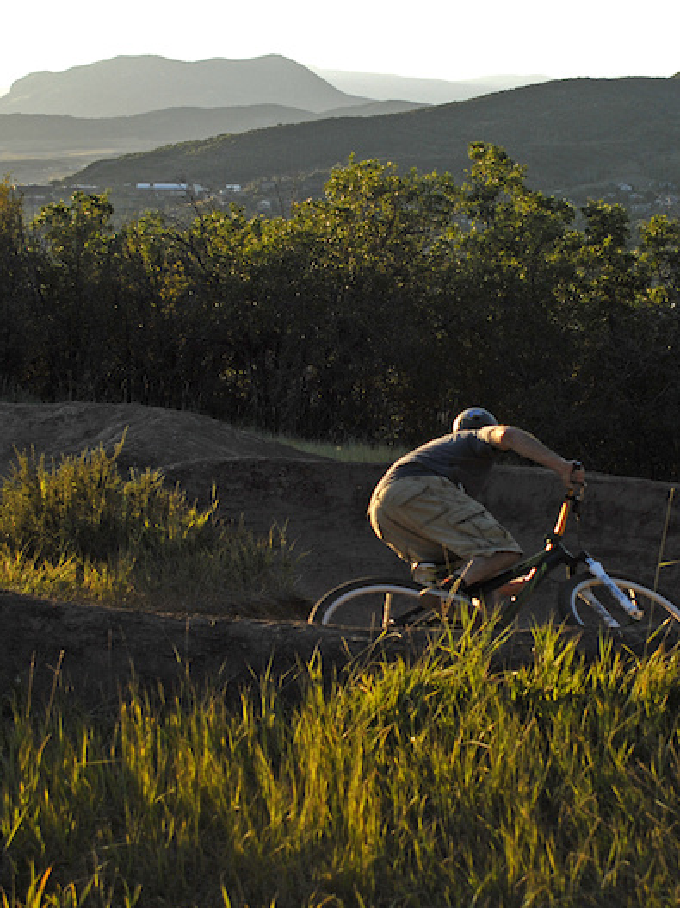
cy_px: 450
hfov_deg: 19.1
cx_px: 503
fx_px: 2011
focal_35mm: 77
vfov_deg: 25.4
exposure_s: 1/640
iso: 100
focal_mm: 35
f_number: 4
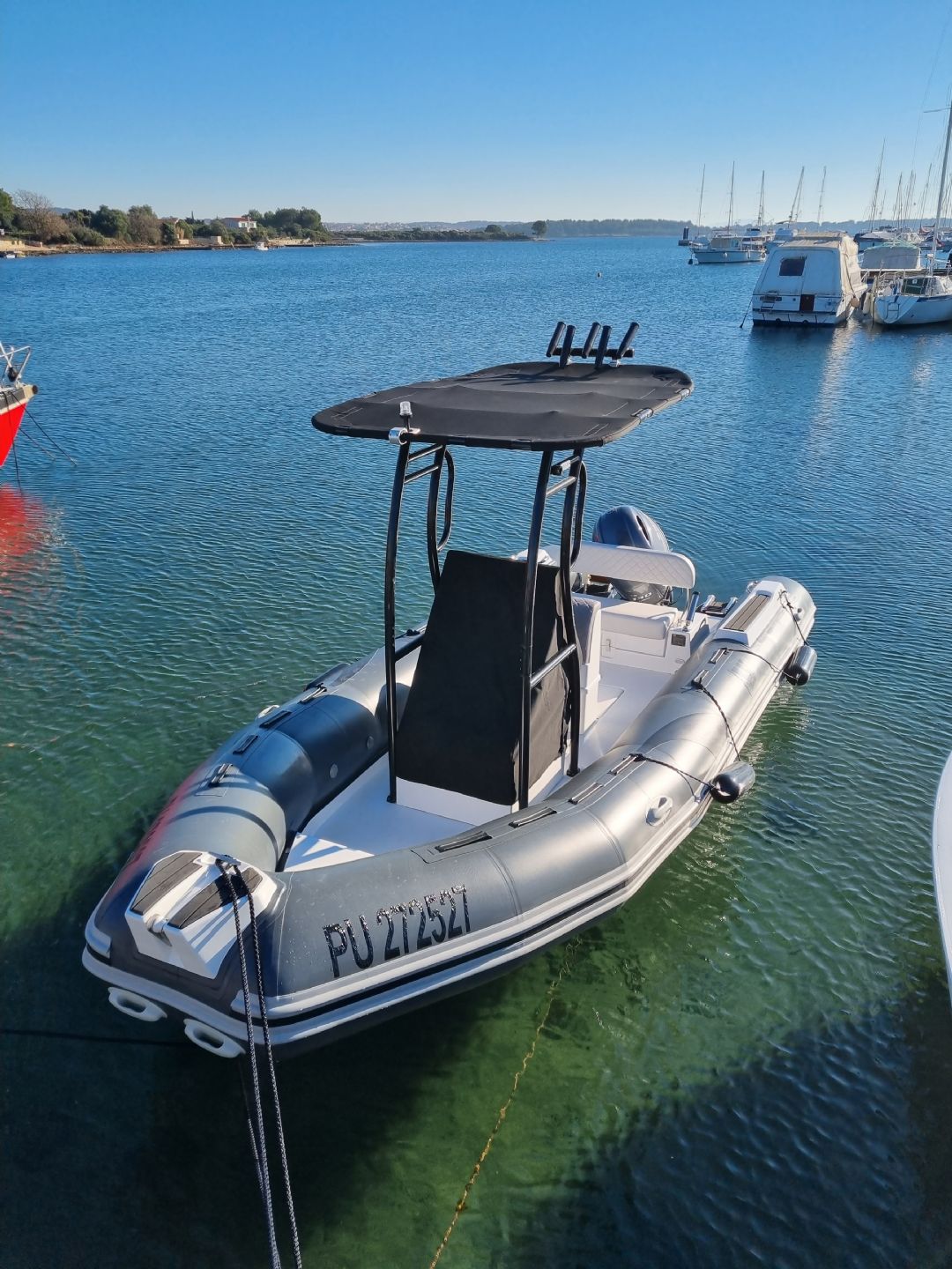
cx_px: 476
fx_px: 953
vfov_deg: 67.3
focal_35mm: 26
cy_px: 634
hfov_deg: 53.1
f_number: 1.8
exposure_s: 1/2424
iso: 50
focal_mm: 5.4
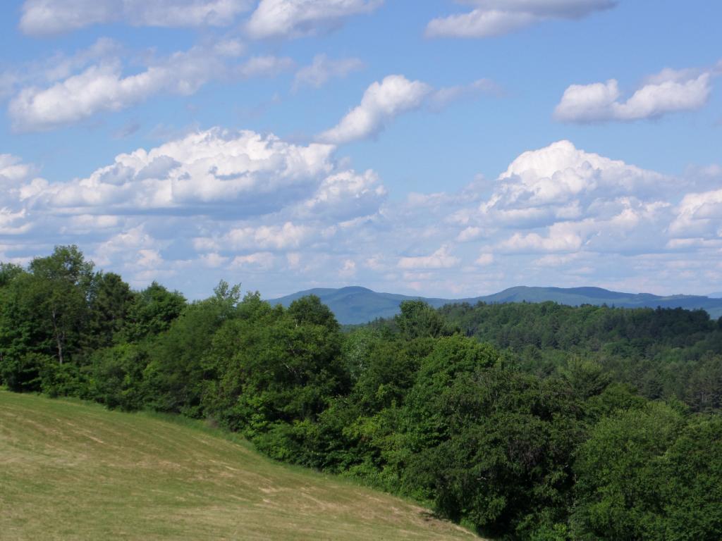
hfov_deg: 18.9
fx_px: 2169
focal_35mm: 104
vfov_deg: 14.2
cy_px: 270
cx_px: 361
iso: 100
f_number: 4.4
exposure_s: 1/1000
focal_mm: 17
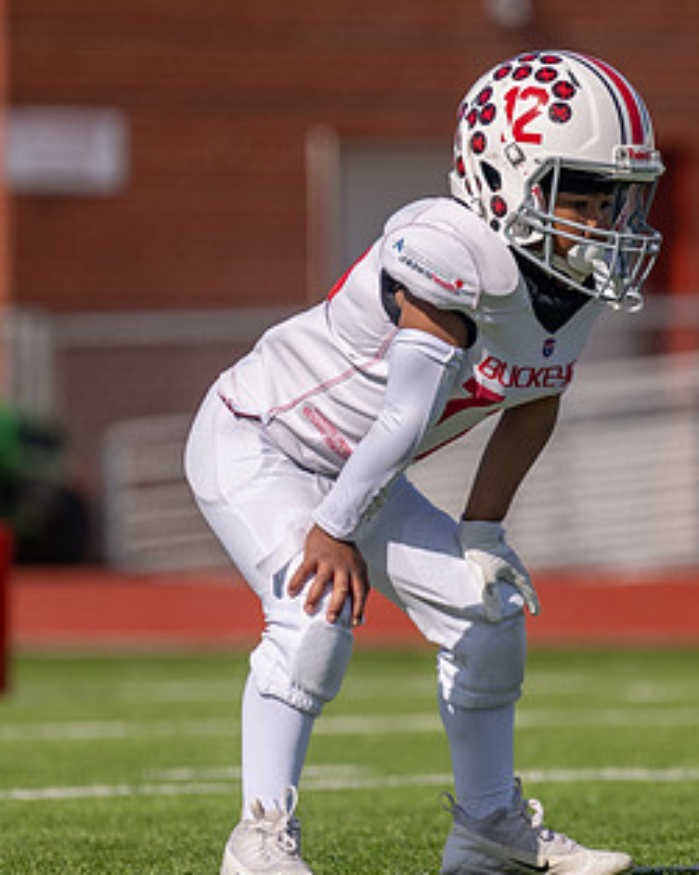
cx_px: 429
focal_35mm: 674
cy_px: 429
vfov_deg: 2.9
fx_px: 17438
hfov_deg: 2.3
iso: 125
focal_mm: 280
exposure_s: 1/2500
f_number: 4
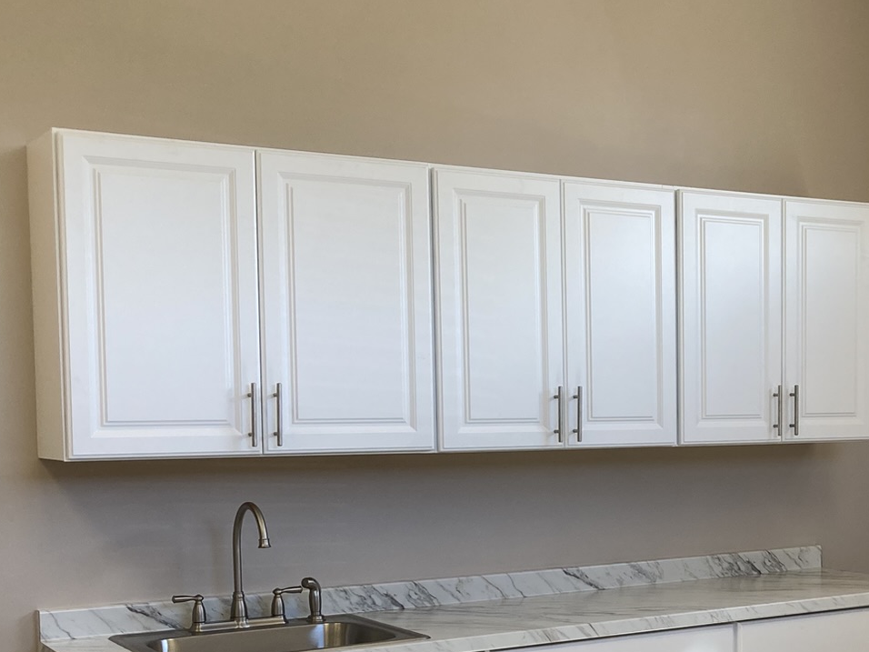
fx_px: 1506
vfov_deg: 24.0
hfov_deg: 30.8
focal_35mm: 60
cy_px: 519
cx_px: 772
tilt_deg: -4.5
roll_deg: -0.1
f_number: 1.8
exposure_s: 1/120
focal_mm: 3.99
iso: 25
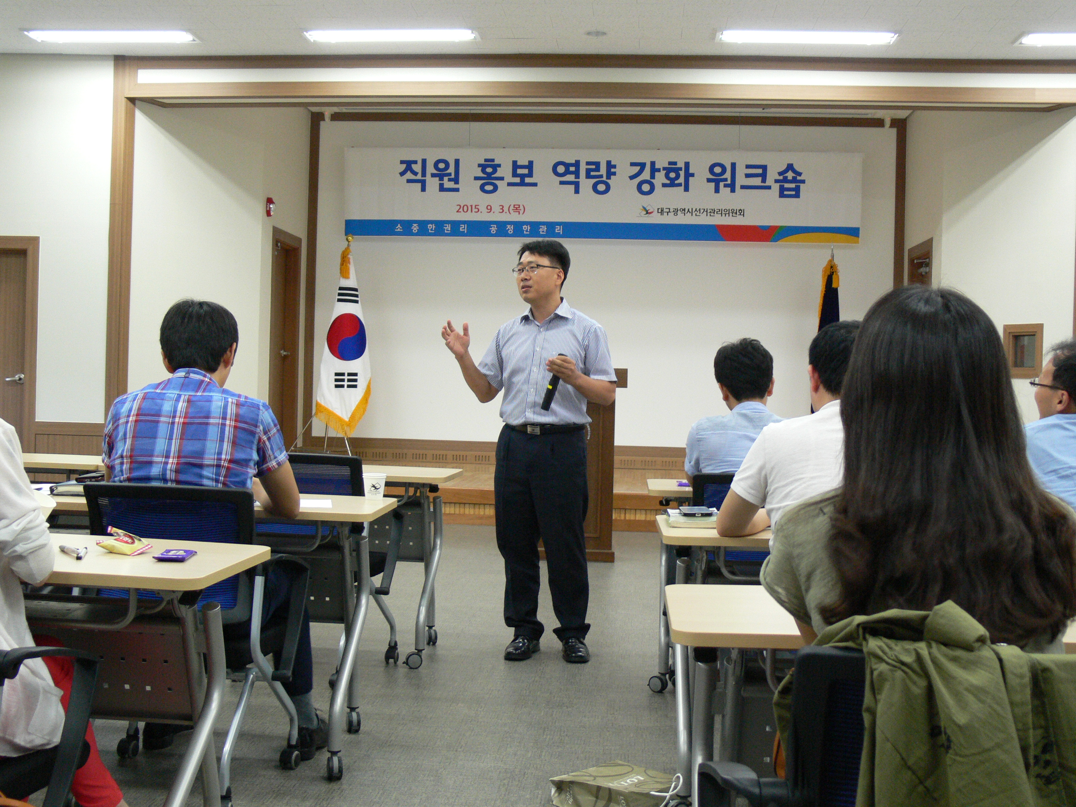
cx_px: 538
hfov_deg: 44.8
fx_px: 1306
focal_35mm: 42
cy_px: 404
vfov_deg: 34.3
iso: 200
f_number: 2.8
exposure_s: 1/25
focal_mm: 8.9
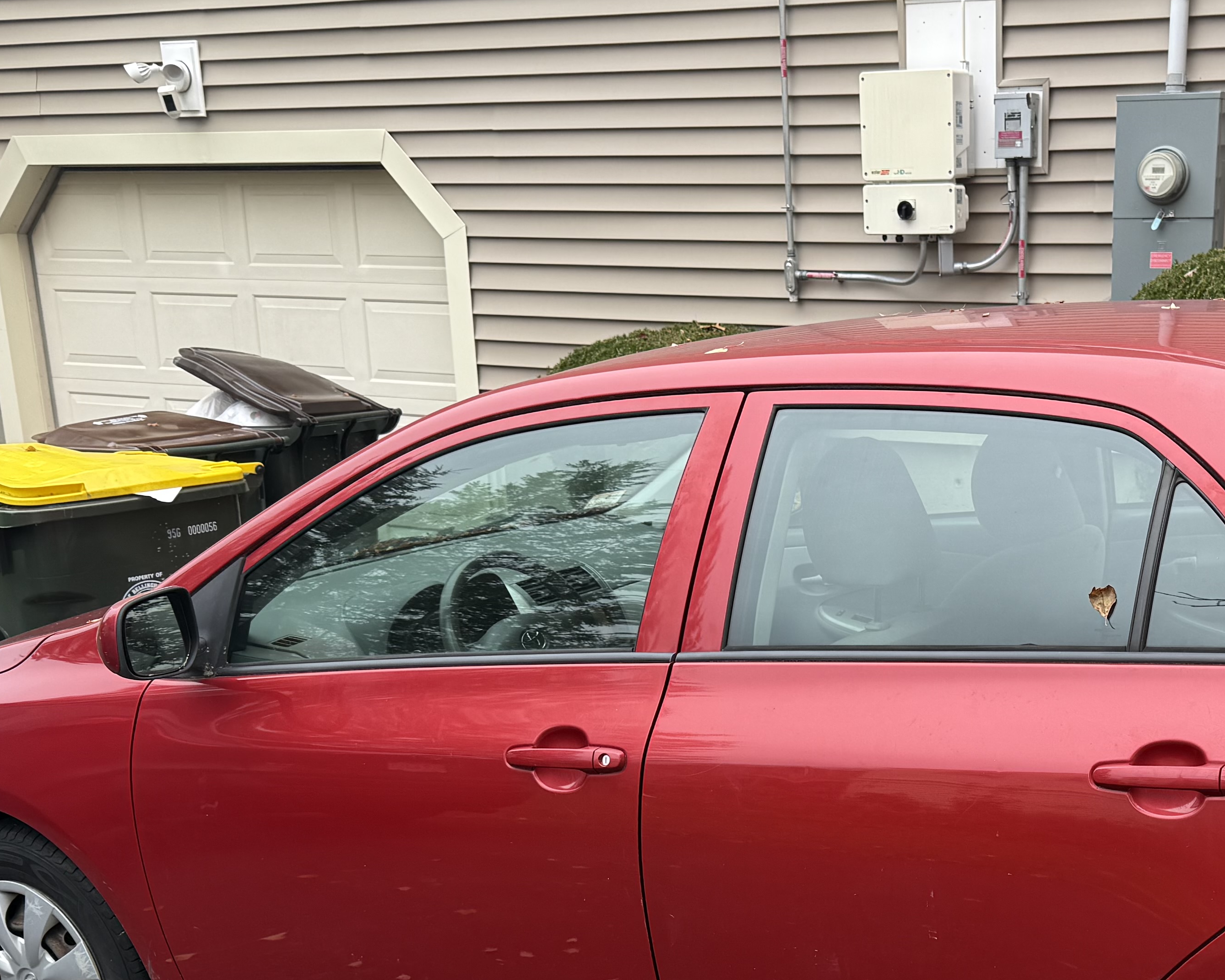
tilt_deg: -17.7
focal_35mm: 50
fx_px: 1813
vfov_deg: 29.4
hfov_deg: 36.2
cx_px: 960
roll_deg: +0.1
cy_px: 816
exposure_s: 1/304
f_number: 1.78
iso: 80
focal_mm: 6.76
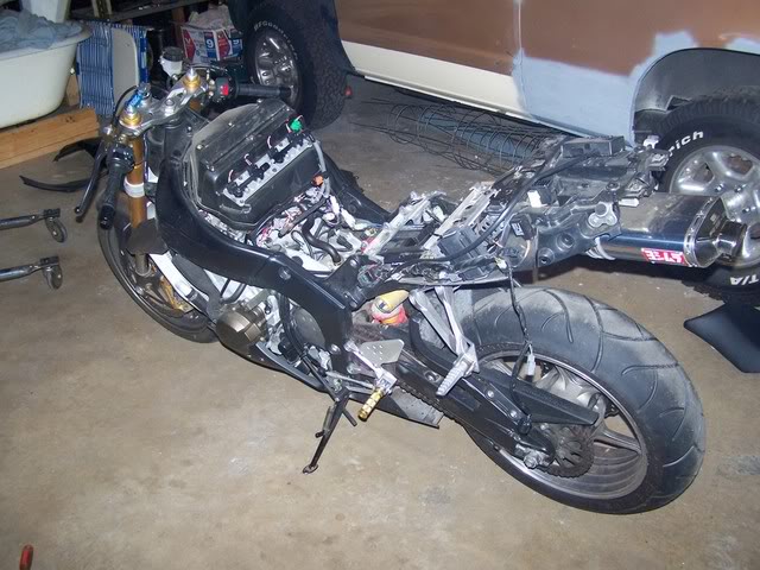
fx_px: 834
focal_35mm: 38
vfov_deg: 37.7
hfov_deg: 49.0
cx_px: 380
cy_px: 285
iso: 160
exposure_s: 1/60
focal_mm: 6.3
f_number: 2.8
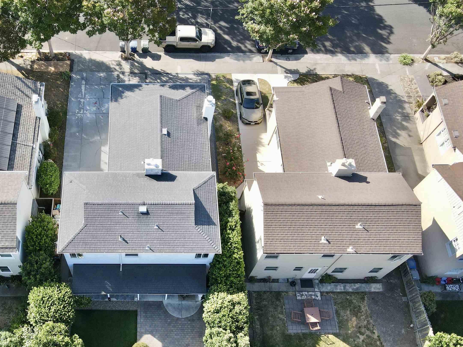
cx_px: 144
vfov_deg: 41.2
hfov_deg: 52.6
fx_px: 455
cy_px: 232
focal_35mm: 34
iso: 100
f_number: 2.8
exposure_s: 1/200
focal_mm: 4.5
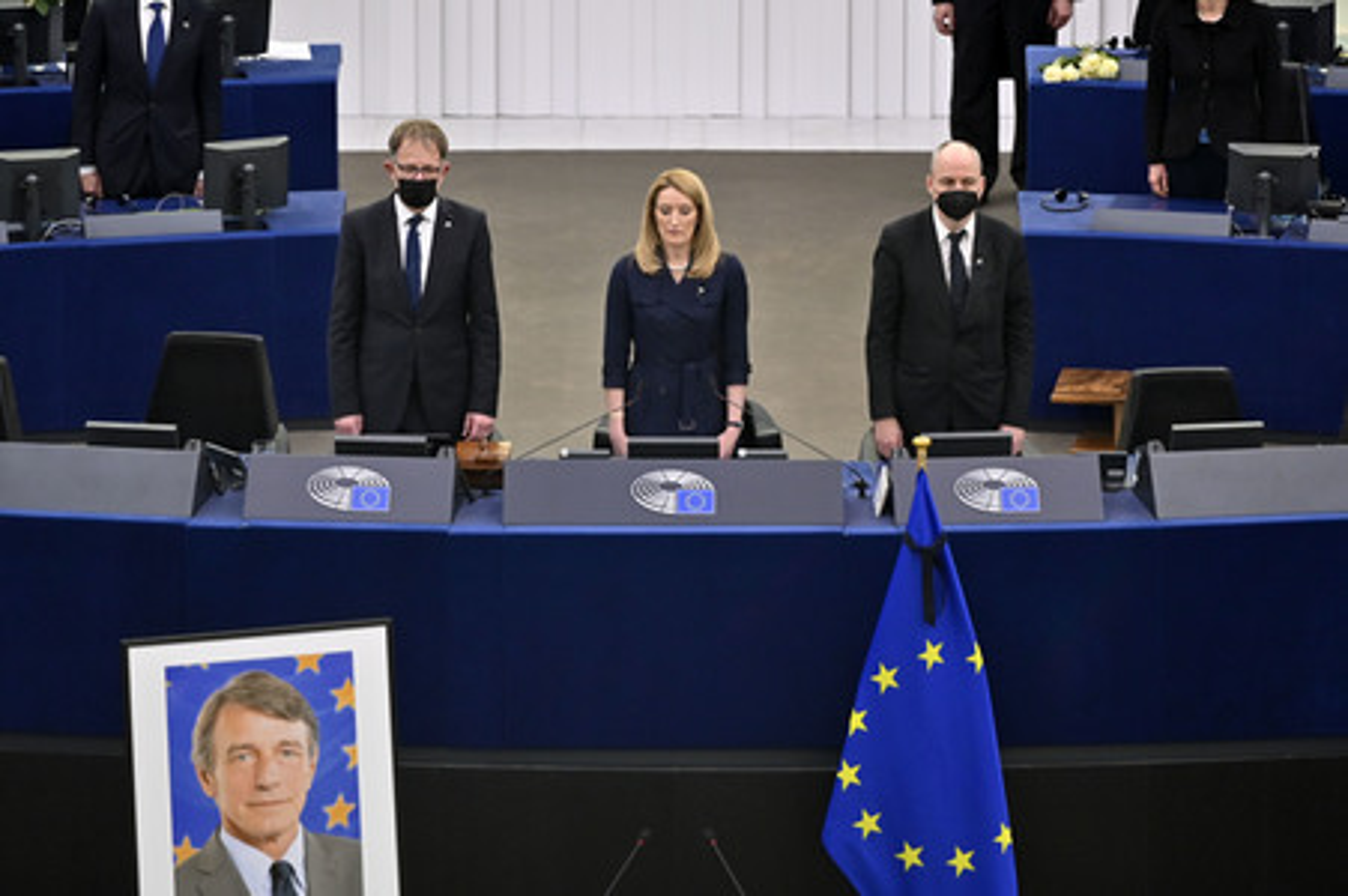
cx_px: 674
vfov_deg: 6.9
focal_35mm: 200
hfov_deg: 10.3
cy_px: 448
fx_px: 7483
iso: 1000
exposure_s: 1/320
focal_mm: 200
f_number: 2.8
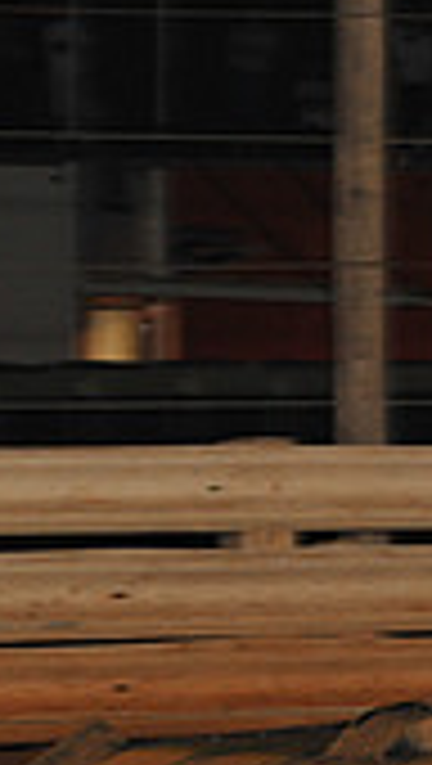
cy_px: 724
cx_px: 814
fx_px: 10497
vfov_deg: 4.2
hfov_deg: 2.3
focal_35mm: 517
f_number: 7.1
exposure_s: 1/320
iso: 1000
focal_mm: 145
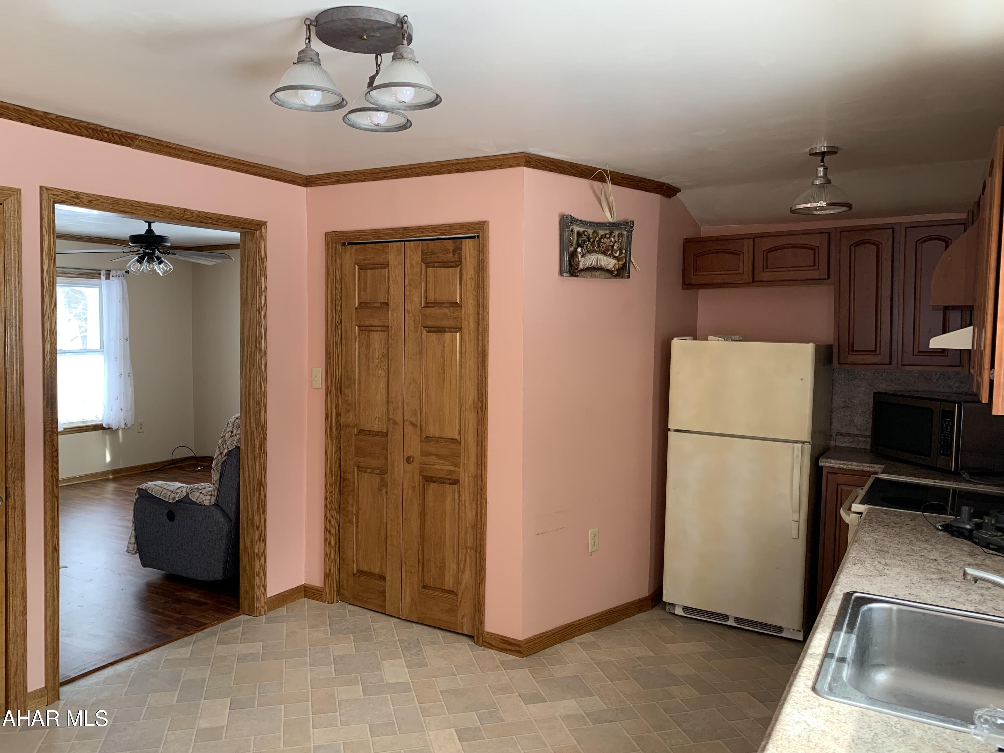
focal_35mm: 26
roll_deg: -1.2
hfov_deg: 67.3
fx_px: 754
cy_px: 376
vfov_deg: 53.1
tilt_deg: -2.2
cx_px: 502
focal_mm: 4.25
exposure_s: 1/97
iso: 100
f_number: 1.8
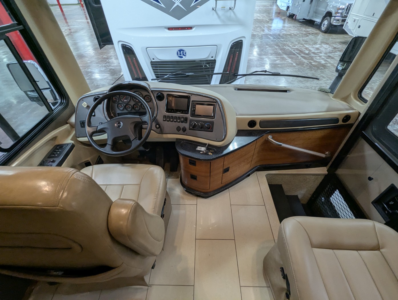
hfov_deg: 94.4
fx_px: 184
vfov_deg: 78.2
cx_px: 199
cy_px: 150
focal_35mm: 16
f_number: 2.2
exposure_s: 1/65.9
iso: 197
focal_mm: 2.35
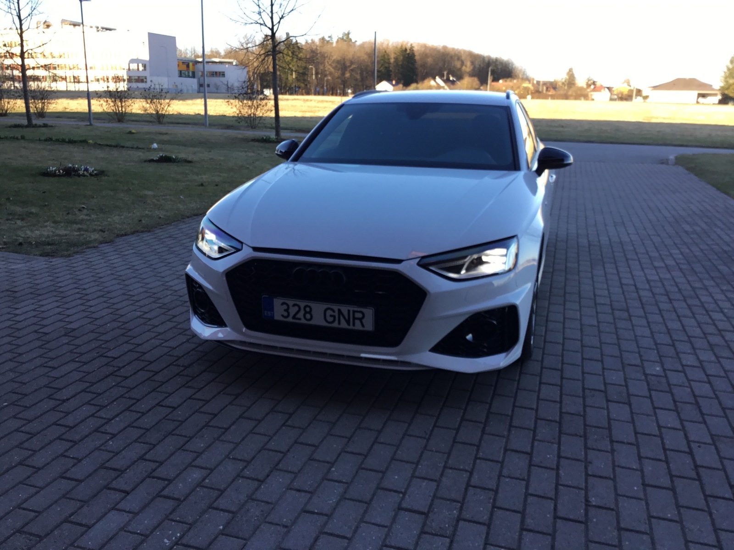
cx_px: 367
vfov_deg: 45.4
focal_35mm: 31
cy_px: 275
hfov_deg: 58.4
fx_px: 657
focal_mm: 3.3
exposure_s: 1/173
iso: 25
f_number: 2.4
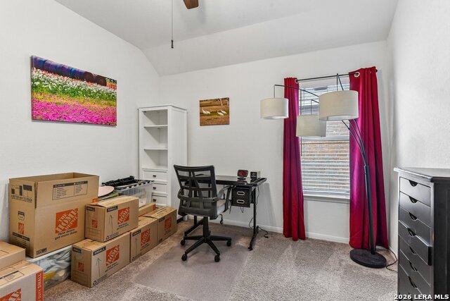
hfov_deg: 96.7
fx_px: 200
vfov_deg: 73.8
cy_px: 150
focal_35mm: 16
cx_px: 225
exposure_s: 1/15
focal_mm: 16
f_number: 8
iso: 1400
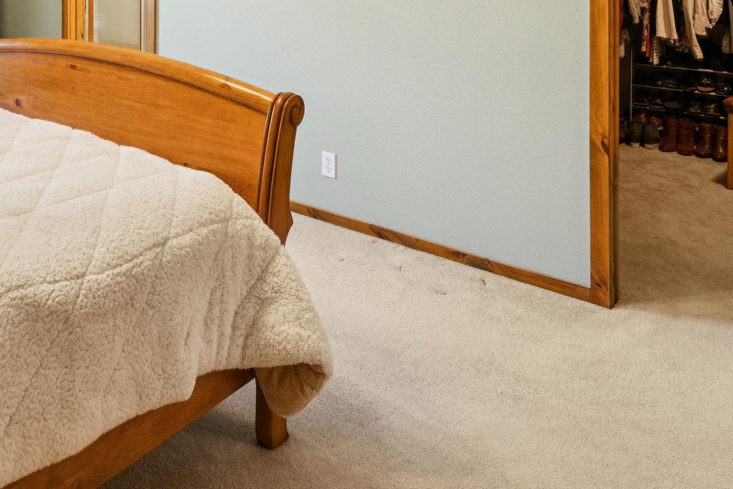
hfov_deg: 50.1
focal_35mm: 36
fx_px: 734
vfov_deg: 32.1
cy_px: -62
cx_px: 151
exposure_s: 1/3.33
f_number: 13
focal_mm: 15.9
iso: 400
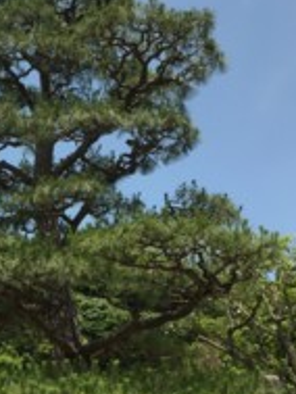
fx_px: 786
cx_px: -27
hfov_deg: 20.4
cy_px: 292
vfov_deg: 27.8
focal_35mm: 69
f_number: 2.2
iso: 32
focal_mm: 4.15
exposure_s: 1/719
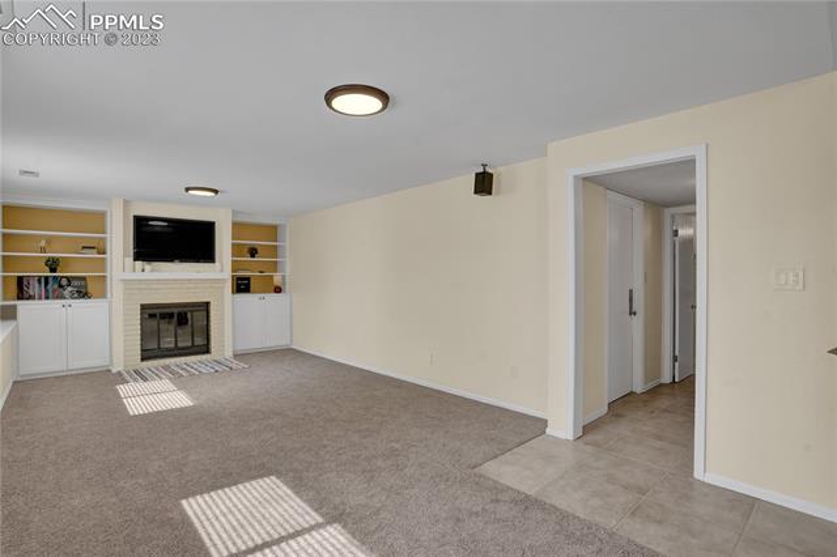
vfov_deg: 70.4
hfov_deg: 93.3
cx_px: 418
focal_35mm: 17
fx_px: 395
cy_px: 278
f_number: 8
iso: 400
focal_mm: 17
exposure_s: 1/50
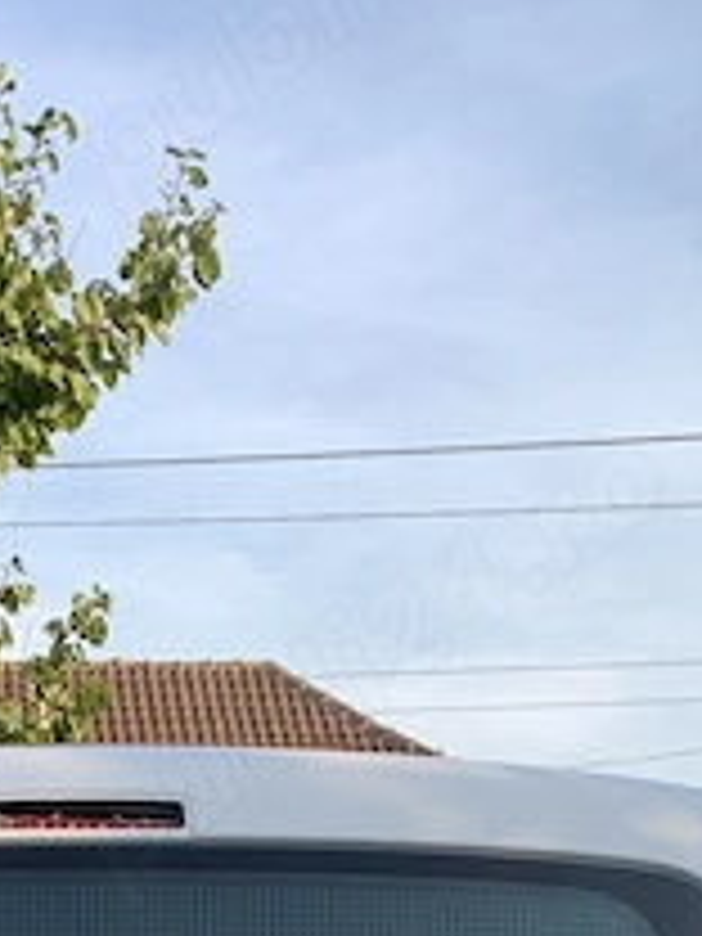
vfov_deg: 17.2
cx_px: 54
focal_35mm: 100
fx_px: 2704
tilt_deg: -6.7
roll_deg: -0.2
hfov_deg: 14.6
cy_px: 1498
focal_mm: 4.25
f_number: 1.8
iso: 25
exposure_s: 1/520
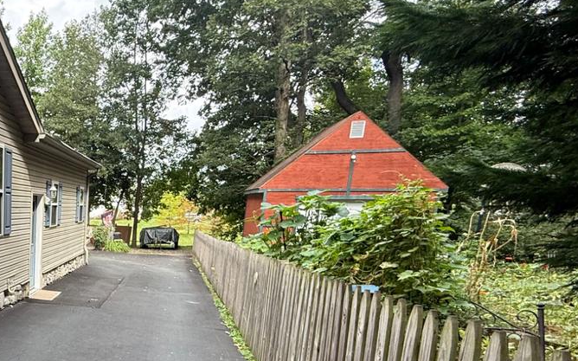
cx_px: -6
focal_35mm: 32
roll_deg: -0.8
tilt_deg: -10.7
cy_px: 310
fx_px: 504
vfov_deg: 37.4
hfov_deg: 48.5
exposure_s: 1/268
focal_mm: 2.22
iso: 64
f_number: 2.2
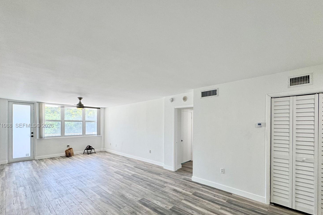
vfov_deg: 73.2
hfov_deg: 96.7
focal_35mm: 16
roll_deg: -0.2
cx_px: 162
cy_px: 126
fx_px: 144
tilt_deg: -0.4
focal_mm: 2.22
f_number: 2.2
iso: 125
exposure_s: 1/120
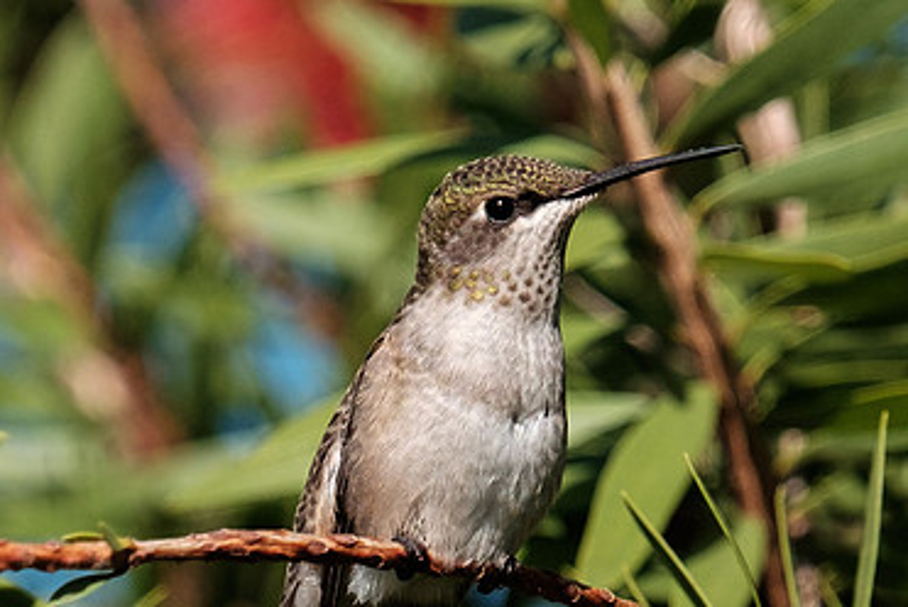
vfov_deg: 1.3
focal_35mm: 1036
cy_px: 444
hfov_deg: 2.0
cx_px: 412
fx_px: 26150
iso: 400
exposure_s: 1/2000
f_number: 4.8
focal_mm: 200
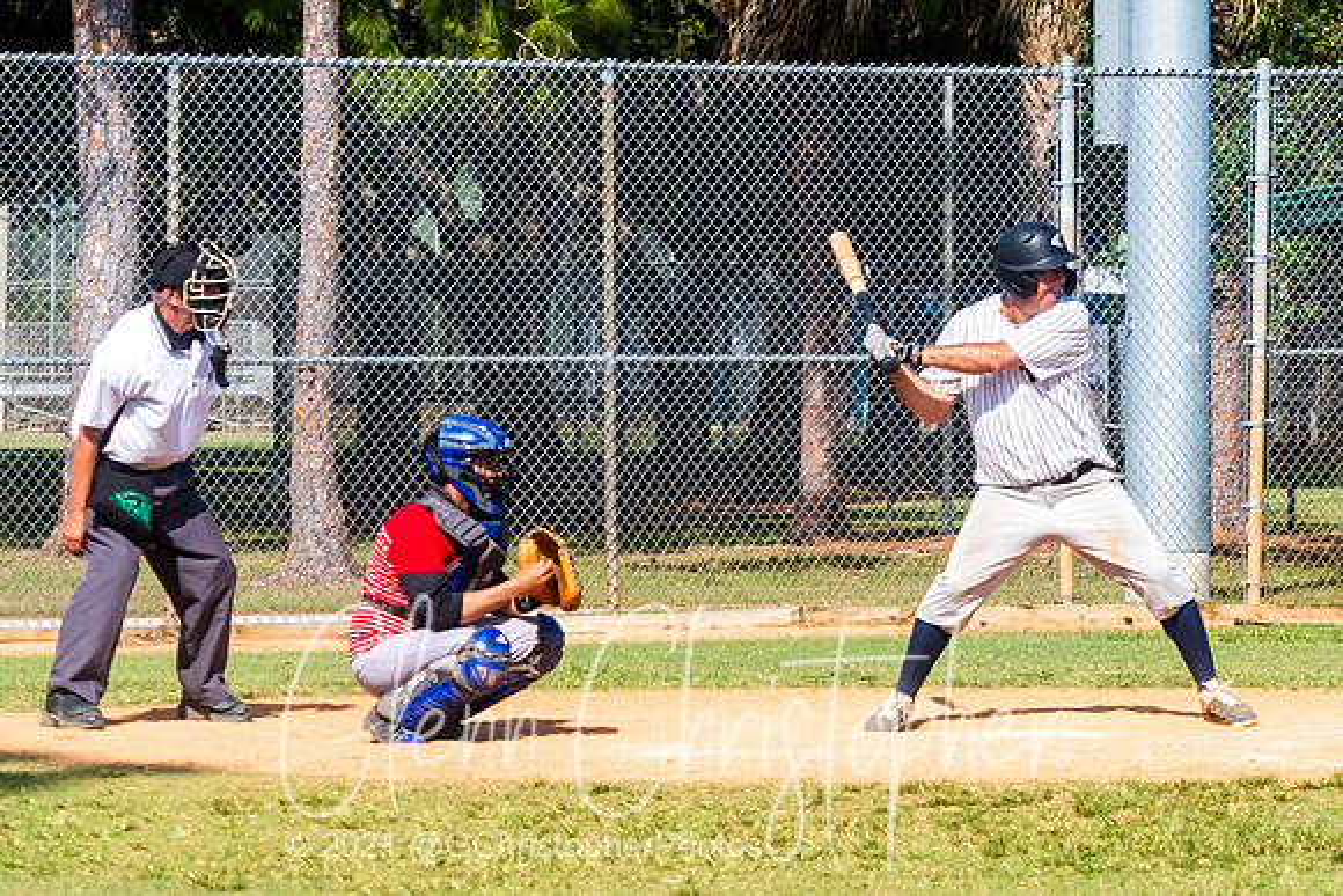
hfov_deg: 8.5
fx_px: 9083
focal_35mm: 243
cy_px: 392
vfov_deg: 5.6
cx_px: 905
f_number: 4.5
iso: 200
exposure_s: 1/1600
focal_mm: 70
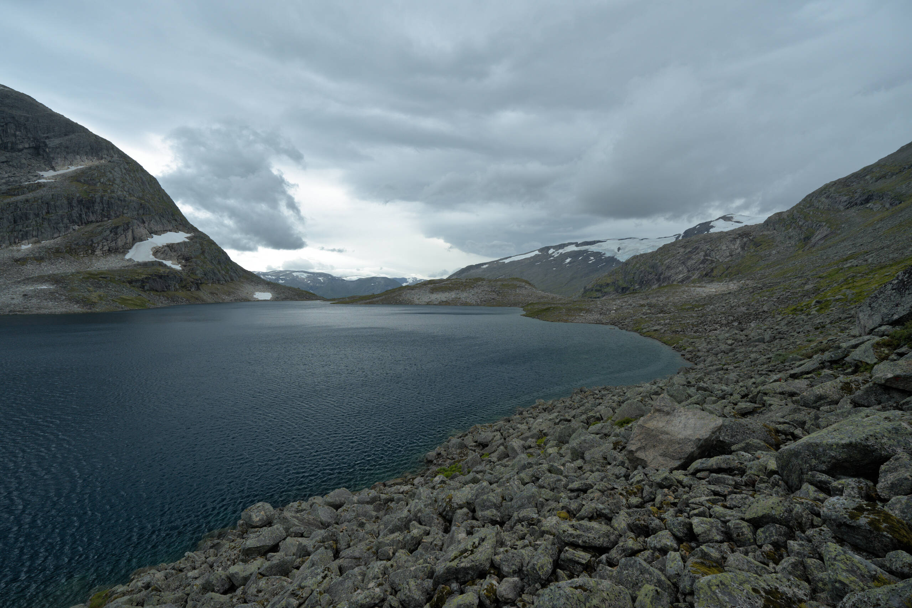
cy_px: 304
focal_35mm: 16
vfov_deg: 73.8
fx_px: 405
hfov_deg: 96.7
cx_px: 456
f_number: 7.1
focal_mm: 16
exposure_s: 1/80
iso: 100
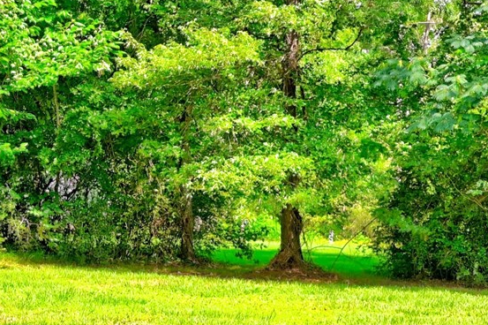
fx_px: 1599
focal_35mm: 118
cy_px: 258
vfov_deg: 11.6
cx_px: 424
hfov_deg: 17.1
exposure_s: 1/160
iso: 400
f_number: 8
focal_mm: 30
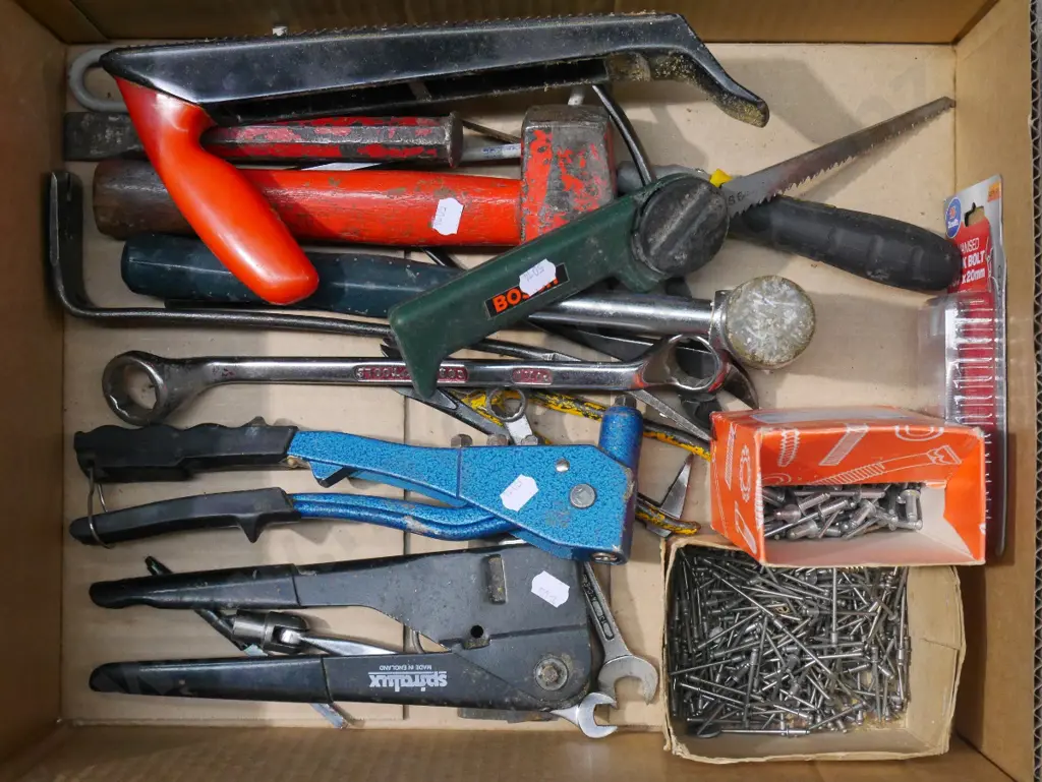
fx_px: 1686
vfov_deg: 26.1
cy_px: 391
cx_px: 521
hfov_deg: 34.3
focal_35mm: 56
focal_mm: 28
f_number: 5.5
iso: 3200
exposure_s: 1/30
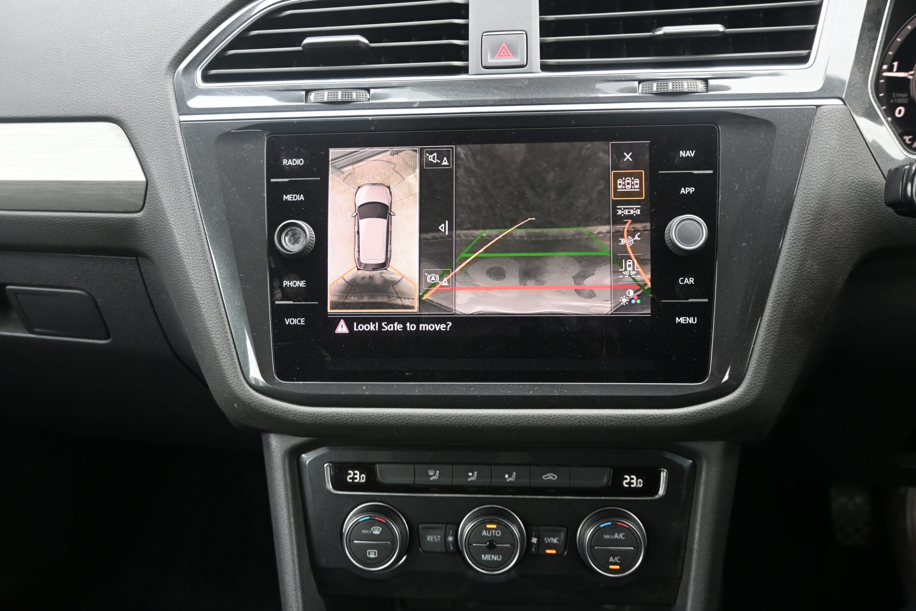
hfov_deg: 63.2
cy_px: 306
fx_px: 744
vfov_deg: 44.6
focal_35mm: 29
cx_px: 458
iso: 1100
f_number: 3.8
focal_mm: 19.5
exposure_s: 1/125
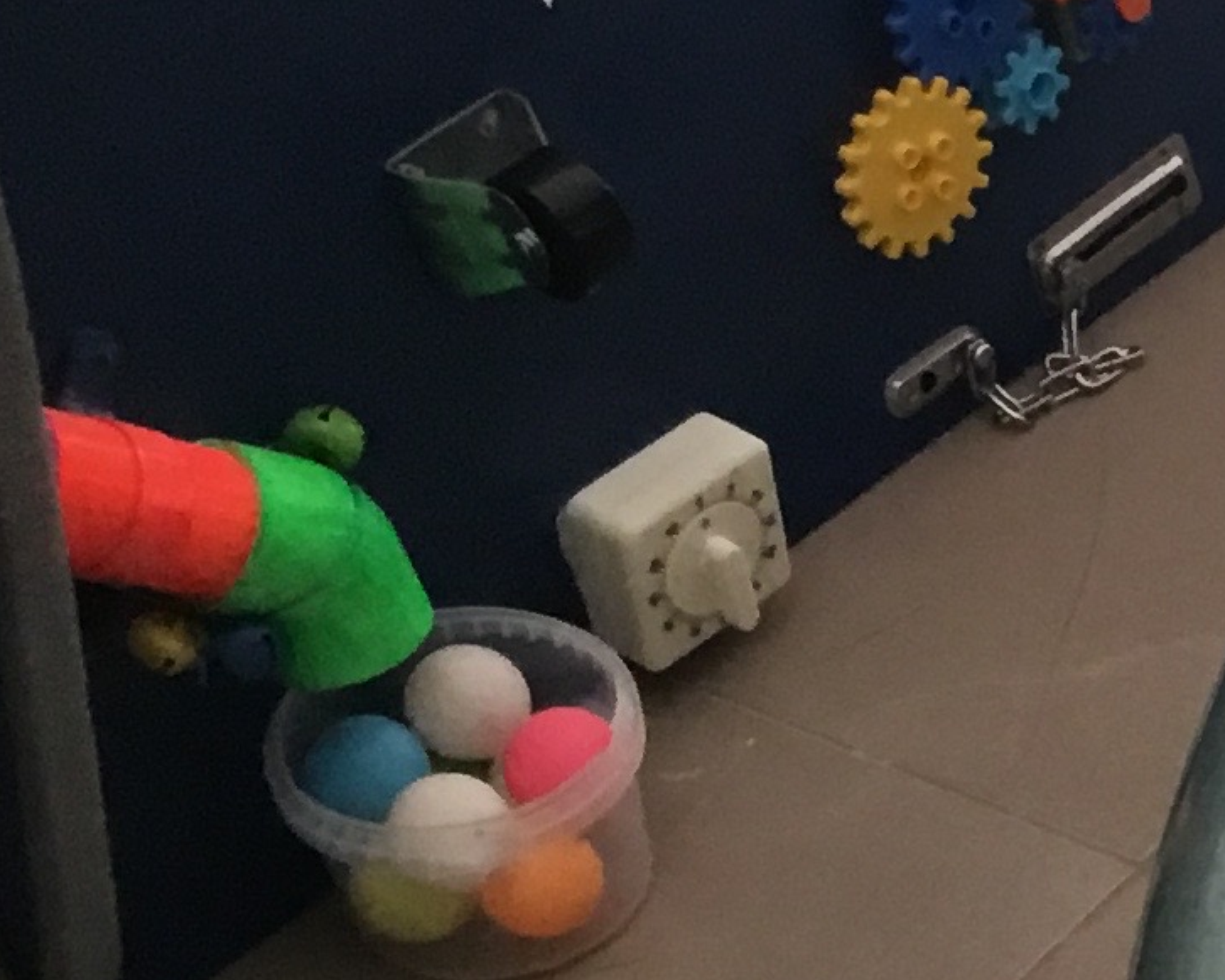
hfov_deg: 12.2
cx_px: 2637
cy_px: 983
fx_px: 4931
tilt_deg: -46.5
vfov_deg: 11.2
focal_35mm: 136
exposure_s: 1/33
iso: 50
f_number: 2.4
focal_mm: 3.3
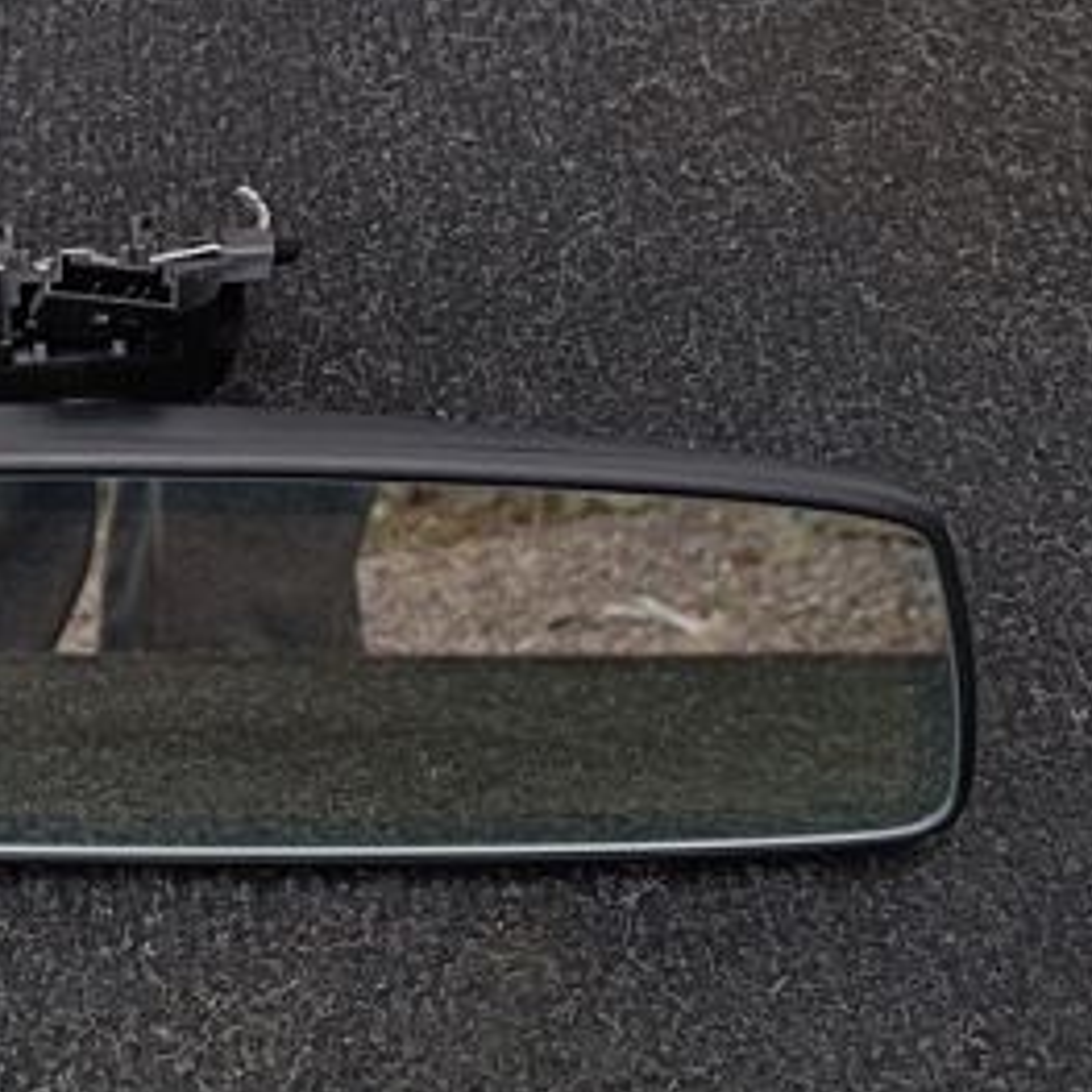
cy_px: 548
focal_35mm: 60
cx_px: 10
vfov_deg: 28.6
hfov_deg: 27.1
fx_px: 2141
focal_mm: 4.22
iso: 100
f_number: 1.8
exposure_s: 1/100
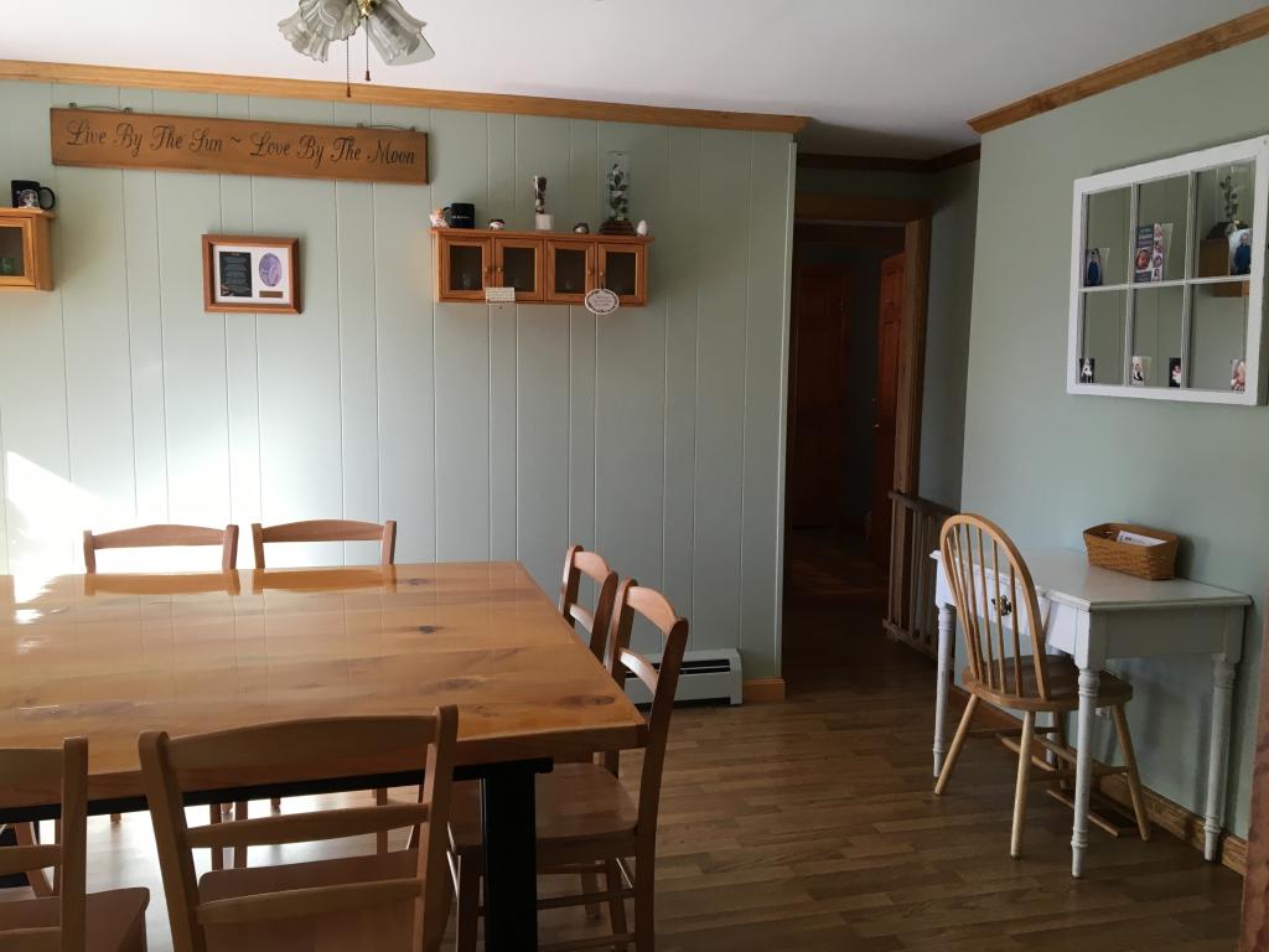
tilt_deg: -6.1
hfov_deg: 61.7
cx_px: 634
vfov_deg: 48.2
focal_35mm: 29
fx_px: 1063
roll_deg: -0.9
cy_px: 476
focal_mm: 4.15
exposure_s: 1/30
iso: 32
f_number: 2.2
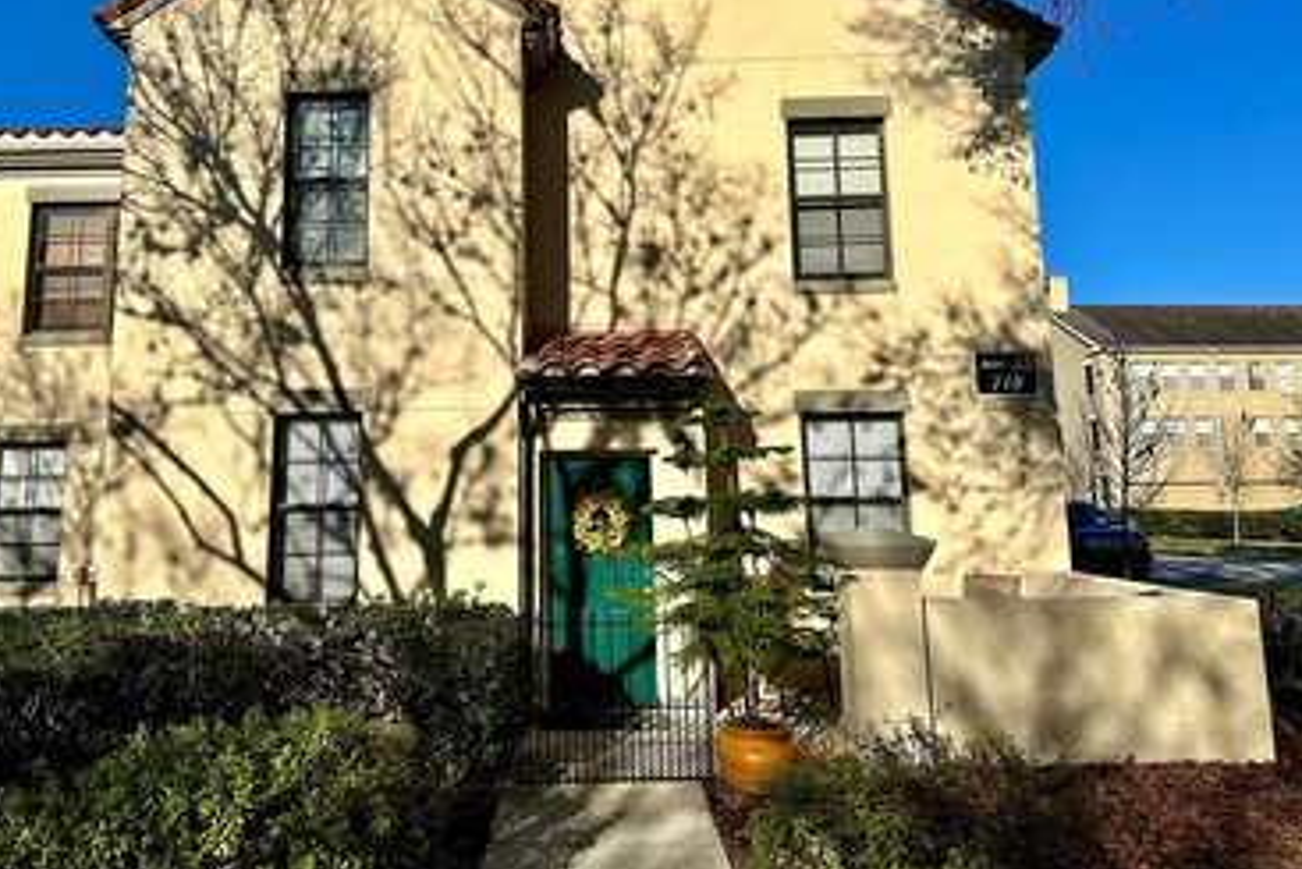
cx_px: 562
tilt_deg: +9.6
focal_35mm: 29
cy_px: 305
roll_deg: +0.7
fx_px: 1049
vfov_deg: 44.5
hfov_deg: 63.4
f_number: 1.78
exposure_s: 1/9709
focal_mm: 6.86
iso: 80
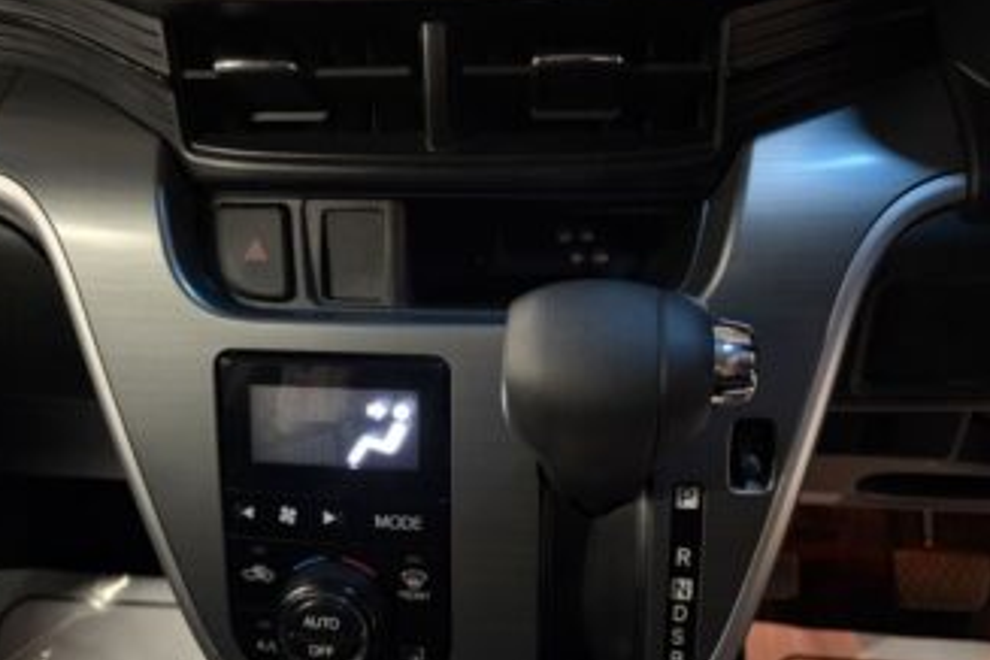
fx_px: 797
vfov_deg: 44.9
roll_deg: +3.5
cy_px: 356
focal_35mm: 29
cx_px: 509
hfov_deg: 63.6
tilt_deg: -36.2
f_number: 1.6
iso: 1250
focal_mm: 5.96
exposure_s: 1/17
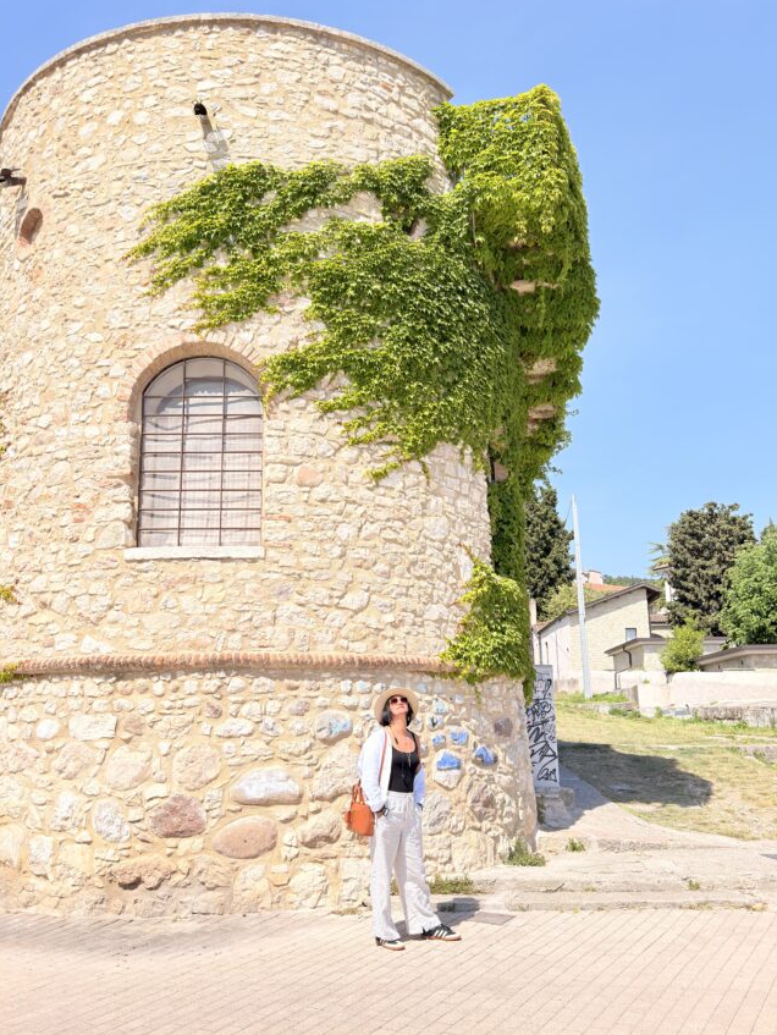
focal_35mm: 29
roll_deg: -0.4
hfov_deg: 48.2
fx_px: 867
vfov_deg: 61.6
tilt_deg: +11.6
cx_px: 368
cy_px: 543
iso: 100
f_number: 1.78
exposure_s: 1/3610
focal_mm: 6.76
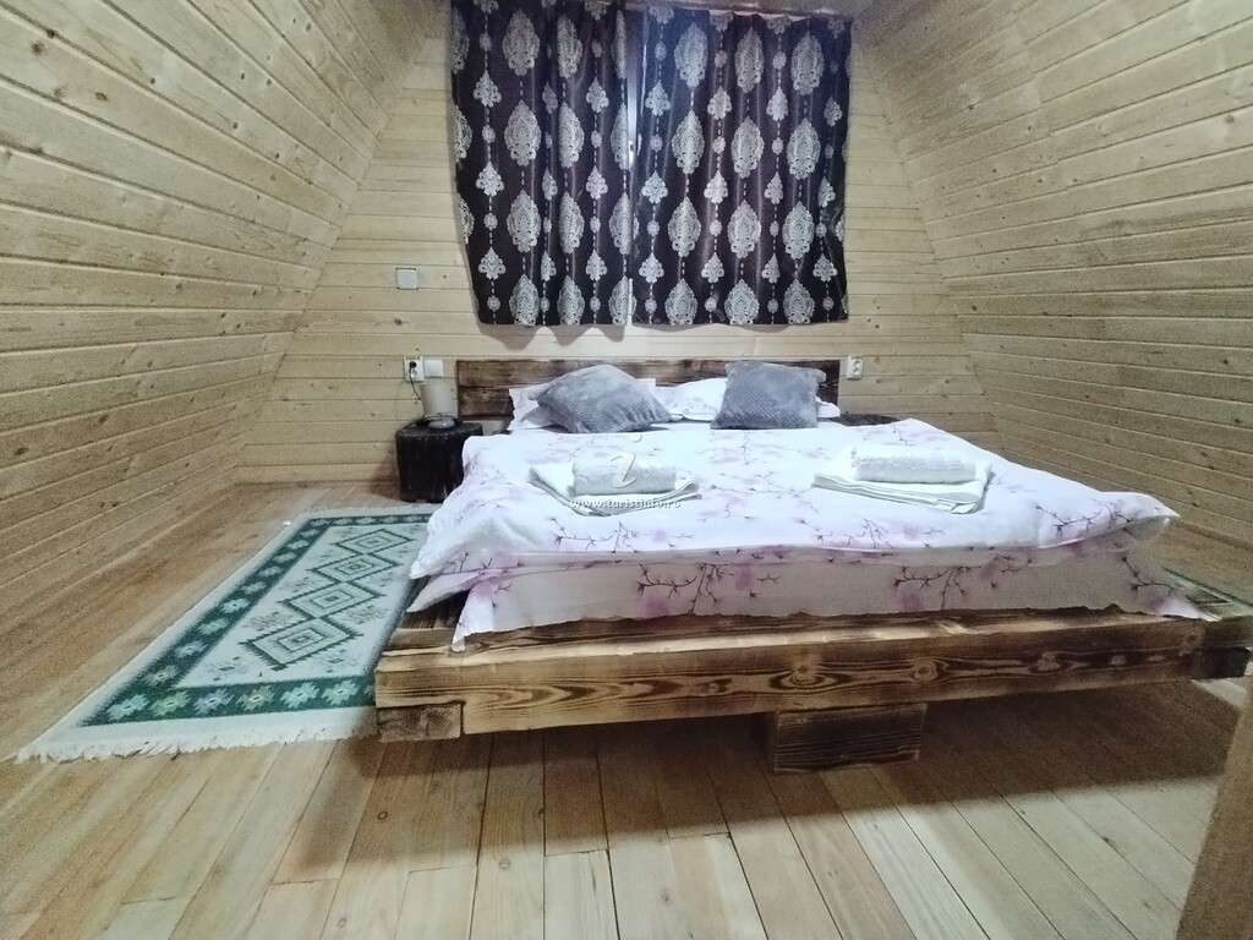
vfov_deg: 74.7
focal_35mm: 17
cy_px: 470
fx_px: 615
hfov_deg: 91.0
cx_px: 626
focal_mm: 1.4
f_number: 2.2
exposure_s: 1/25
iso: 358
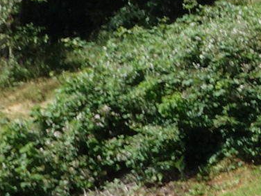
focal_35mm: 231
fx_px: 1742
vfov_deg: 6.3
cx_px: 916
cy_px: -133
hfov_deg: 7.1
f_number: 11
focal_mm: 12.18
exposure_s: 1/80
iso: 125
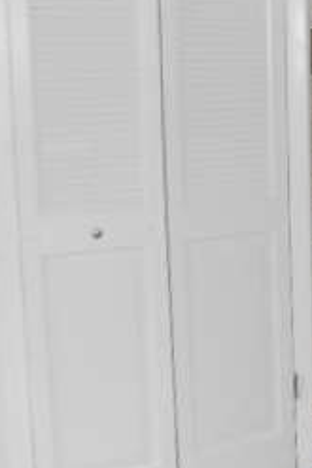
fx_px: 909
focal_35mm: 70
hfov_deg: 16.1
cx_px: 582
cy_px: 155
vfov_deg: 28.6
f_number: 3.4
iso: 250
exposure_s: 1/25
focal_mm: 4.7
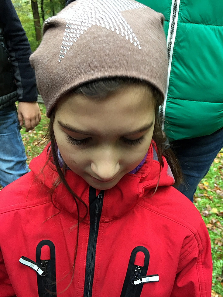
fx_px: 249
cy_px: 148
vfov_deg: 61.7
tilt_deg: -25.8
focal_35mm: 29
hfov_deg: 48.2
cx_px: 112
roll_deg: +0.7
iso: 125
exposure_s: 1/33
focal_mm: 4.15
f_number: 2.2
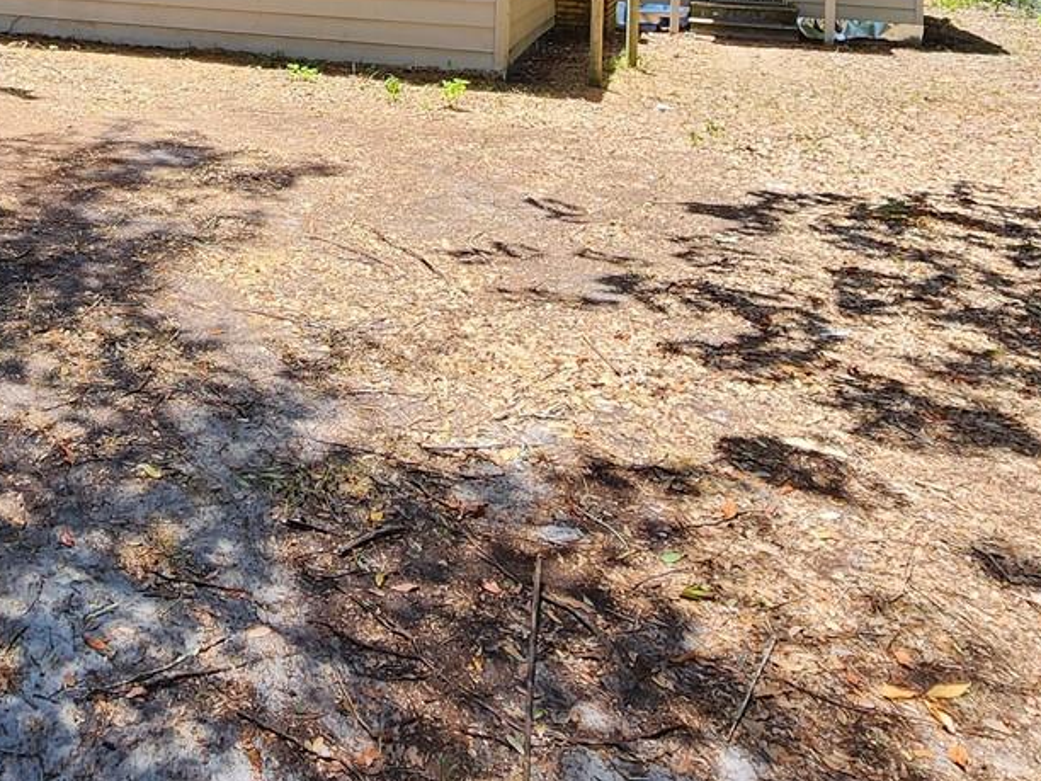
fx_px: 1022
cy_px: -94
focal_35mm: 34
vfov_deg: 35.3
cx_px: 167
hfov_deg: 49.8
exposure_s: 1/599
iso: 50
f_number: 2.2
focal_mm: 2.2
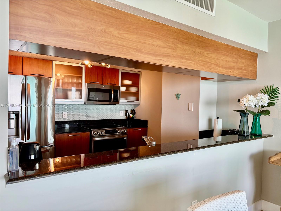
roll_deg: -0.8
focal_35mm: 26
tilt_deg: -1.4
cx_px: 140
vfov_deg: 53.1
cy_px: 106
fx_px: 211
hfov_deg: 67.3
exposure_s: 1/120
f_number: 1.6
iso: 100
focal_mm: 5.96
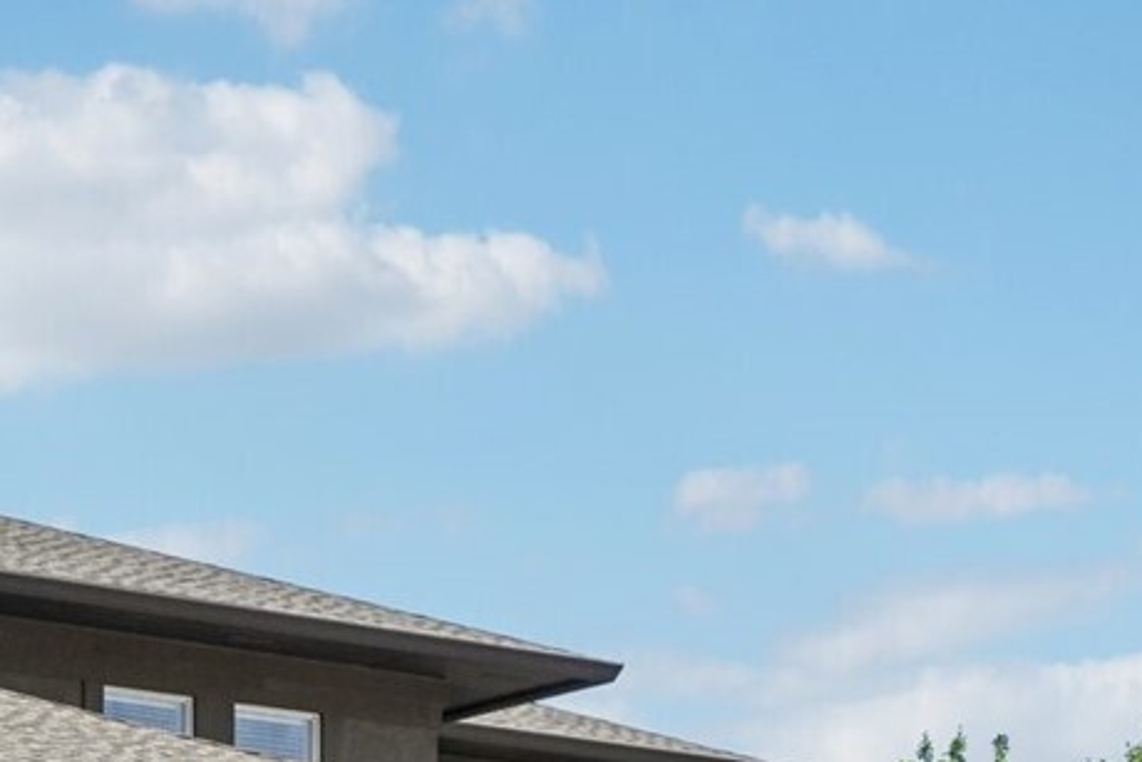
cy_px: 1021
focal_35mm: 118
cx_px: -200
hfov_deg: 16.7
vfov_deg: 11.3
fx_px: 3744
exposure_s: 1/800
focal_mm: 32
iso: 400
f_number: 8
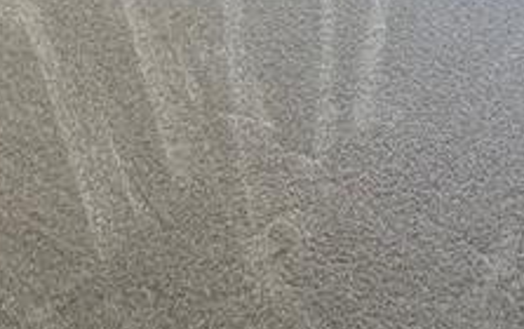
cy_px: -482
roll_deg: -2.0
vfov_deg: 14.6
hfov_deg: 39.4
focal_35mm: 51
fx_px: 729
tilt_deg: -18.2
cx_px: 301
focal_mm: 2.22
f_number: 2.2
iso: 160
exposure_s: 1/99
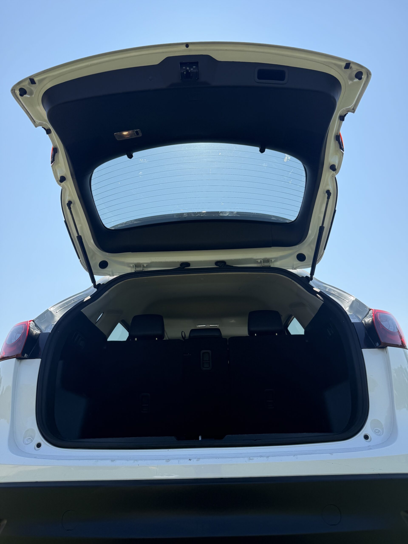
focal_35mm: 24
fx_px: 377
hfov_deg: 56.8
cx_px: 204
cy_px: 272
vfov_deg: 71.6
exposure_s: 1/3953
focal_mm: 6.76
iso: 100
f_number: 1.78
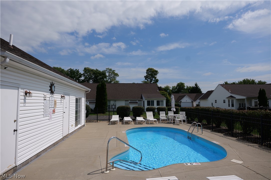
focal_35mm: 21
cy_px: 90
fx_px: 158
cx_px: 136
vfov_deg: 59.5
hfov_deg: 81.2
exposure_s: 1/800
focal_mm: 21
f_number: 7.1
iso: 100
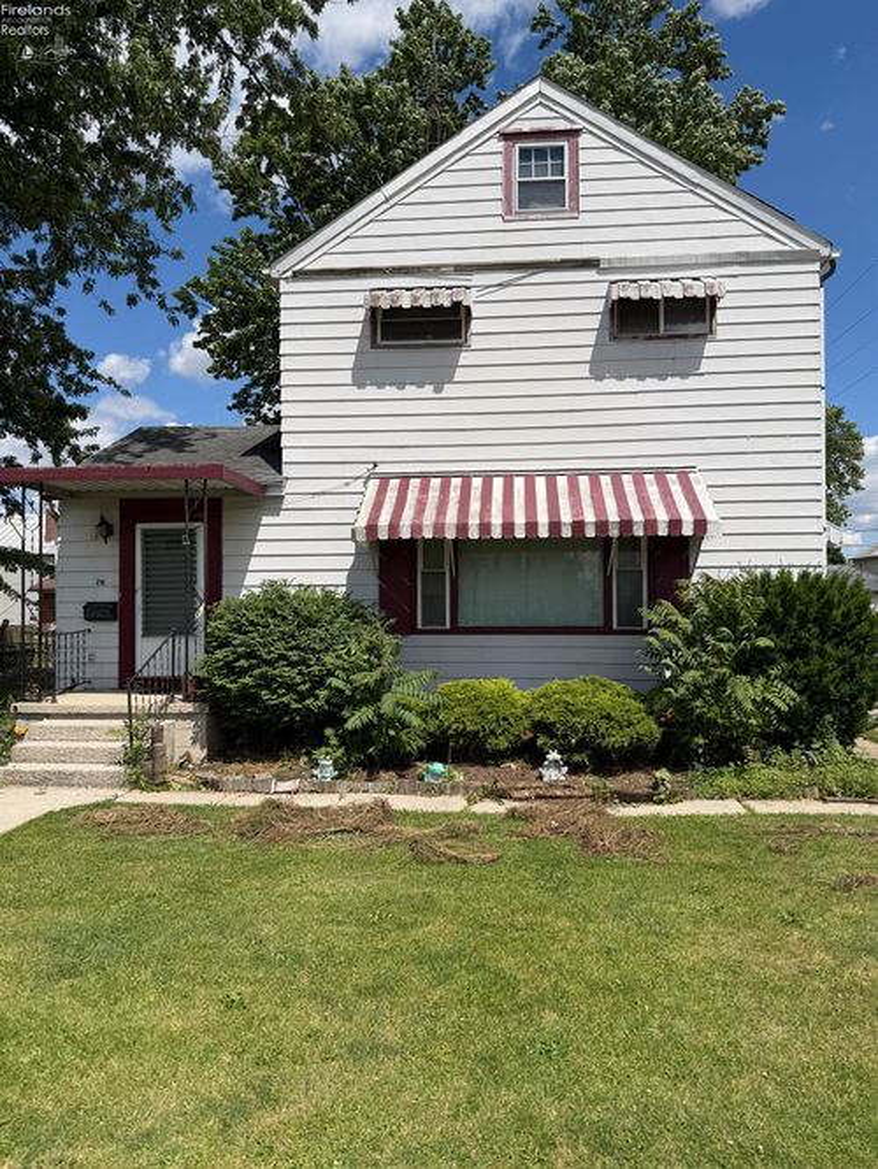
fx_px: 811
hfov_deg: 56.8
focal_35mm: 24
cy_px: 584
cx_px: 439
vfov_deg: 71.6
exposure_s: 1/8130
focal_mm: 6.76
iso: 80
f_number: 1.78
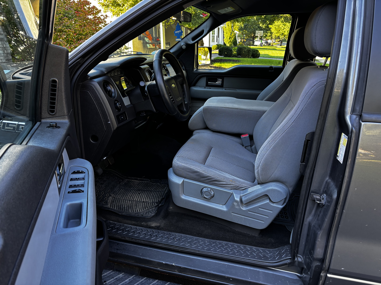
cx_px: 190
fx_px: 286
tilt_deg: -19.5
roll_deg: +1.0
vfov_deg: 53.1
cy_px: 142
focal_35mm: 26
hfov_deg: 67.3
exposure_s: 1/121
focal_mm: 5.96
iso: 125
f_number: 1.6
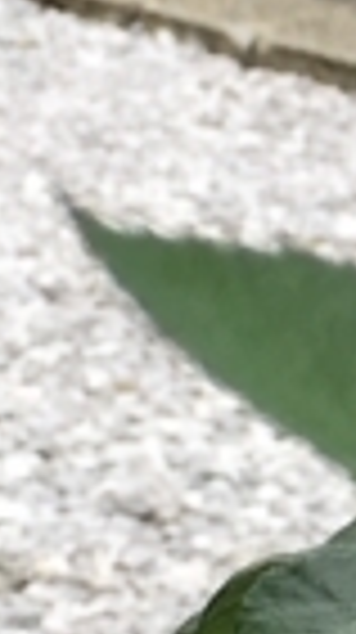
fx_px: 3871
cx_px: 1154
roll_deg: -0.3
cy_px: 481
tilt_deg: -22.3
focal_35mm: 230
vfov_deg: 9.4
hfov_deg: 5.0
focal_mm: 4.15
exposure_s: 1/561
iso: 25
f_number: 2.2
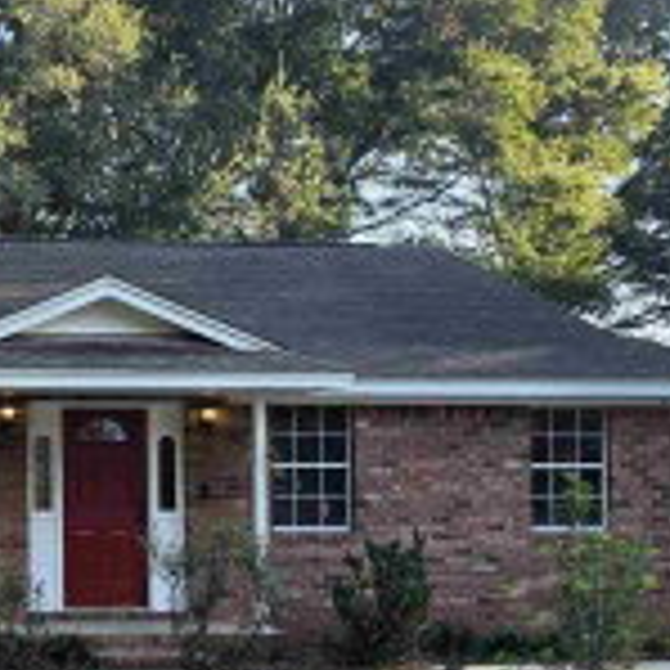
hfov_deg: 22.7
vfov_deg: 24.6
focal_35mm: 70
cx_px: -130
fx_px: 1533
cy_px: 409
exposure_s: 1/2222
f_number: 1.4
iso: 64
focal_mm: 6.5
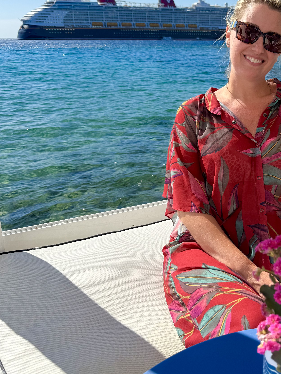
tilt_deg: -14.8
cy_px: 159
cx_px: 233
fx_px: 444
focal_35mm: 41
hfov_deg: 33.9
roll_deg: +0.5
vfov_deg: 45.6
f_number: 1.78
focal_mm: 6.76
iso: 80
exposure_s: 1/6173
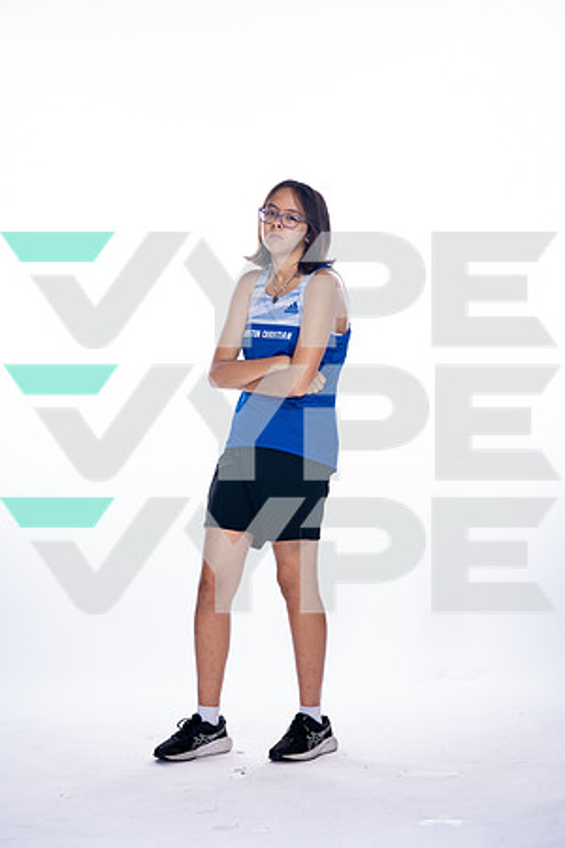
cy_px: 424
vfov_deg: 19.5
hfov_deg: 13.0
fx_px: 2472
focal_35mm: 105
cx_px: 282
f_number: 5.6
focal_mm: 105
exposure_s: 1/250
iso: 800
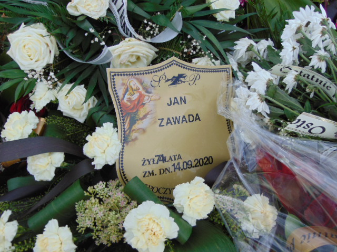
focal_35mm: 35
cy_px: 126
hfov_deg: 52.6
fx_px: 341
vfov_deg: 40.7
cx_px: 168
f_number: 3.2
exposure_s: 1/640
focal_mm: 6.3
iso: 80
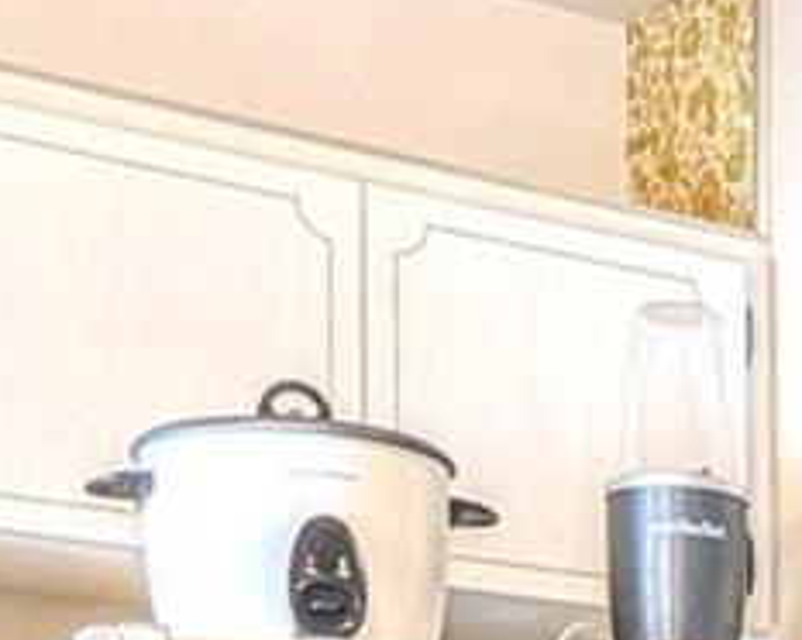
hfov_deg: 16.6
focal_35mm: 107
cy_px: 1256
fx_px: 2538
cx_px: 1132
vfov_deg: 12.7
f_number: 2.2
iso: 147
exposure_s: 1/30
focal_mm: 2.35
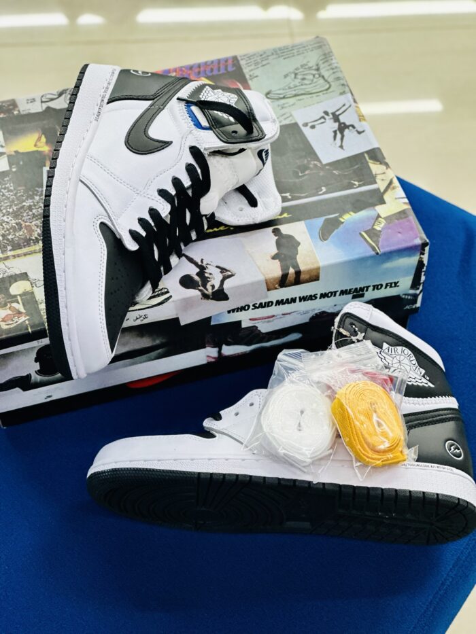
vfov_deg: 25.3
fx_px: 1411
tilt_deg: -51.2
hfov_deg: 19.1
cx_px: 238
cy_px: 317
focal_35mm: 77
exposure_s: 1/100
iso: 160
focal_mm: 9
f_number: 2.8
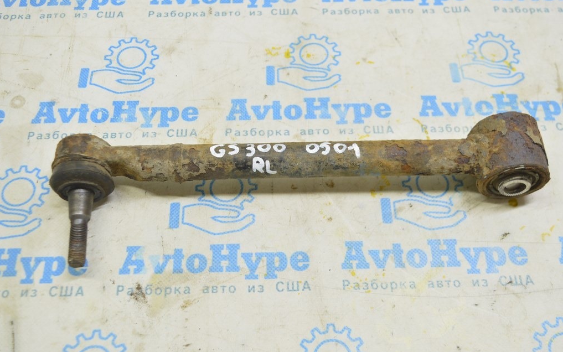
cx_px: 280
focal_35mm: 42
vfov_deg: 30.9
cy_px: 186
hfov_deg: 47.7
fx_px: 637
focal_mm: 27
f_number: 5.6
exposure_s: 1/20
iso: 400
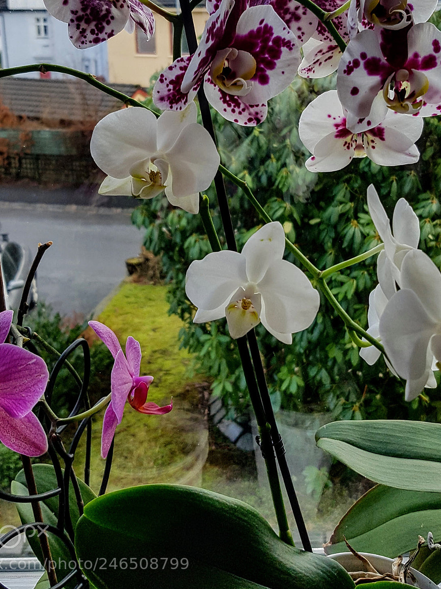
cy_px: 196
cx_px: 228
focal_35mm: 36
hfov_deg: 39.7
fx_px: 612
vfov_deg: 50.4
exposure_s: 1/455
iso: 50
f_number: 1.7
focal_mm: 4.2
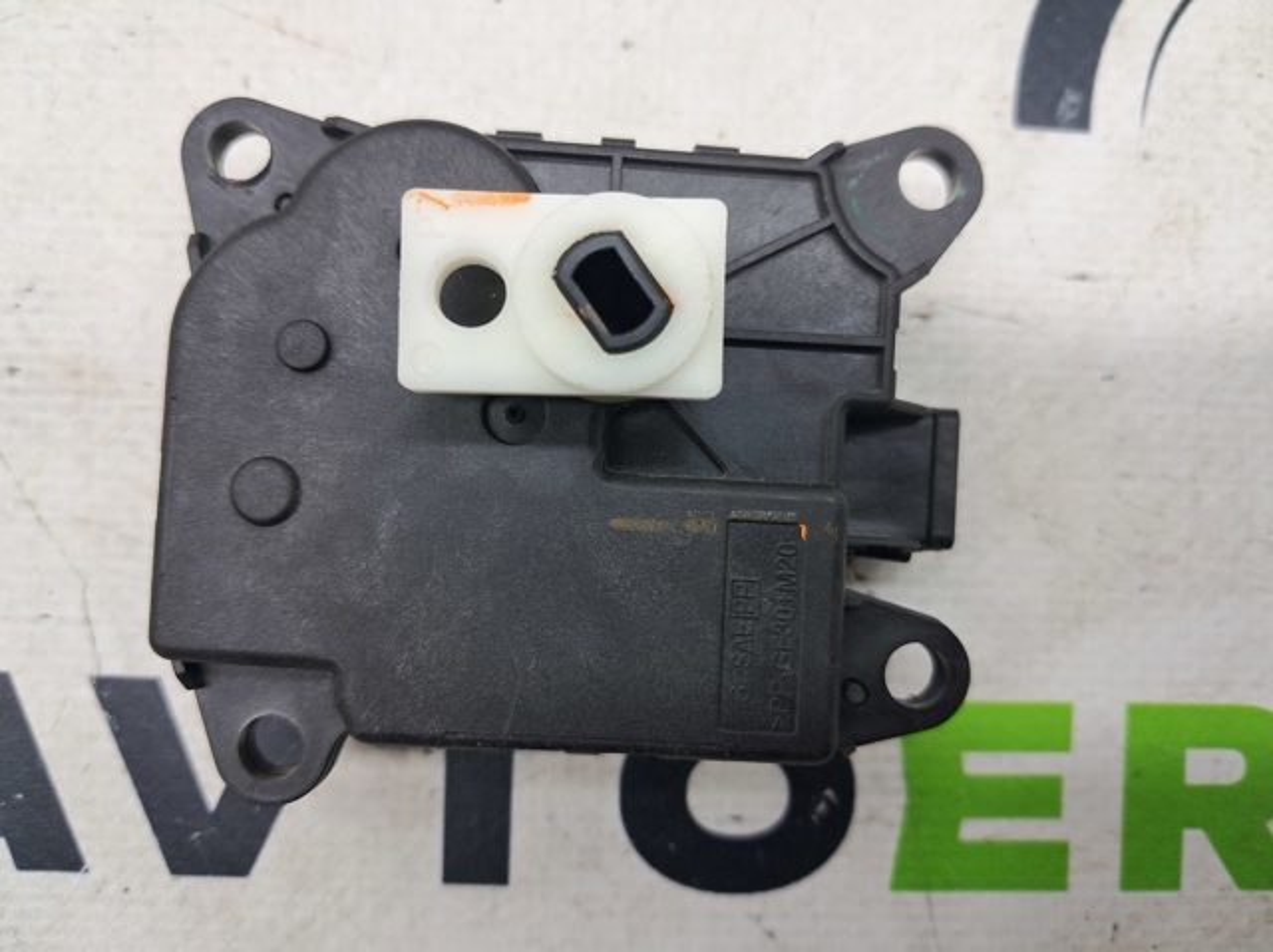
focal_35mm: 27
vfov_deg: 51.3
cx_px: 636
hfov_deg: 65.4
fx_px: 992
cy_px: 476
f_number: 1.8
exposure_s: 1/50
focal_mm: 4
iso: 50
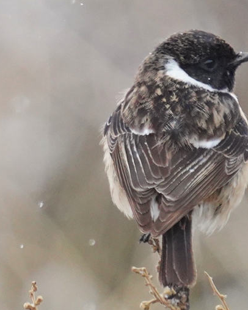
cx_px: 243
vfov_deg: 1.9
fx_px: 9162
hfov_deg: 1.6
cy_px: 139
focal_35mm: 998
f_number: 6.3
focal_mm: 600
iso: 1250
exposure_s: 1/2000
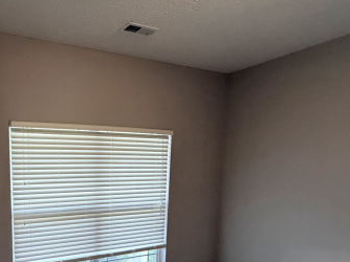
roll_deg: +0.8
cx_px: 55
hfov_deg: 57.2
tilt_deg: -8.9
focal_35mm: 28
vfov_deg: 46.7
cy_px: 214
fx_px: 283
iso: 320
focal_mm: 2.22
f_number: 2.2
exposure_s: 1/120
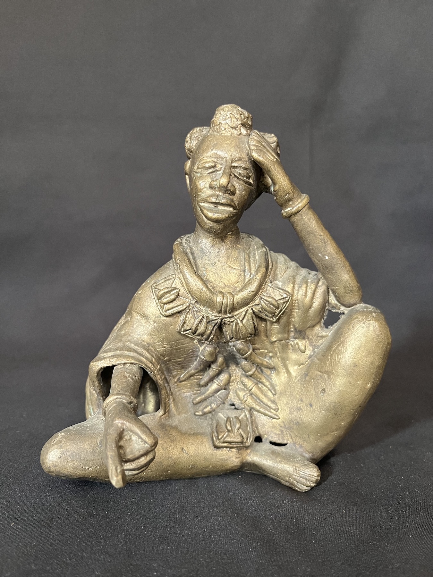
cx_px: 216
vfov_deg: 67.3
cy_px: 288
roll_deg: -1.1
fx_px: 434
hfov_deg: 53.1
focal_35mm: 26
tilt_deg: -2.7
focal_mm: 5.1
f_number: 1.6
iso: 400
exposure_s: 1/60
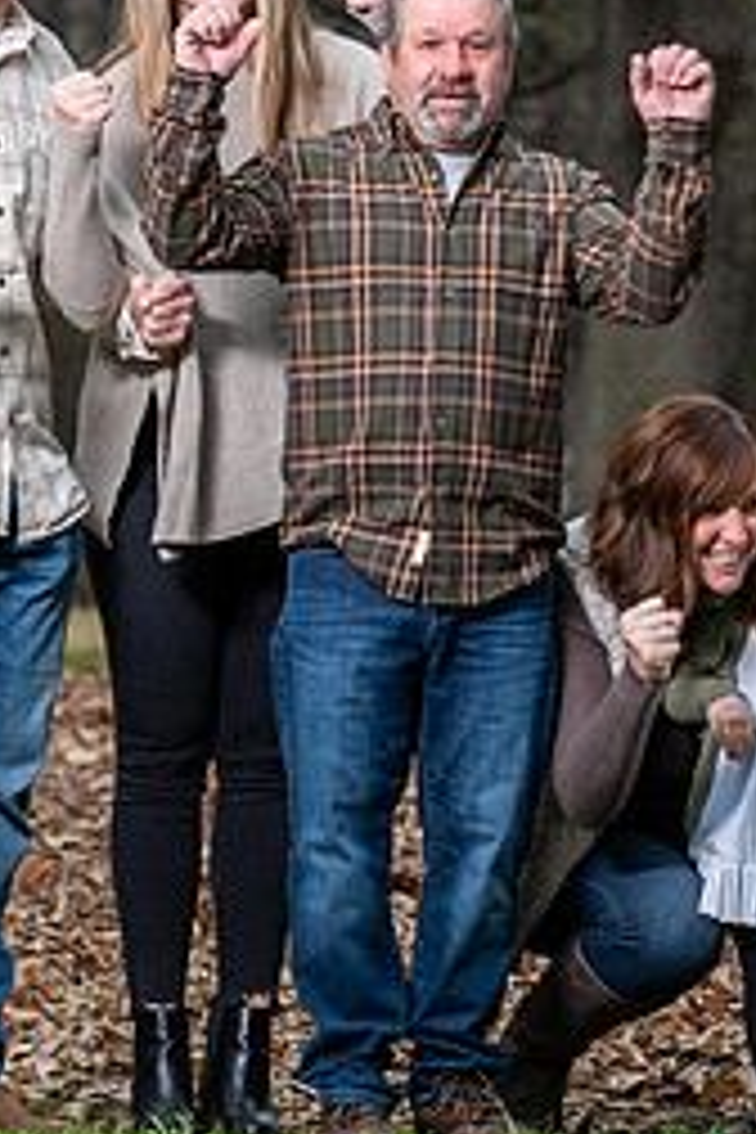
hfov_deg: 4.8
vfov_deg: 7.2
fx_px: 9071
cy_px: 488
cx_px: 792
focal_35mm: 288
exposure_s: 1/125
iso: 200
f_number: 4
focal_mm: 125
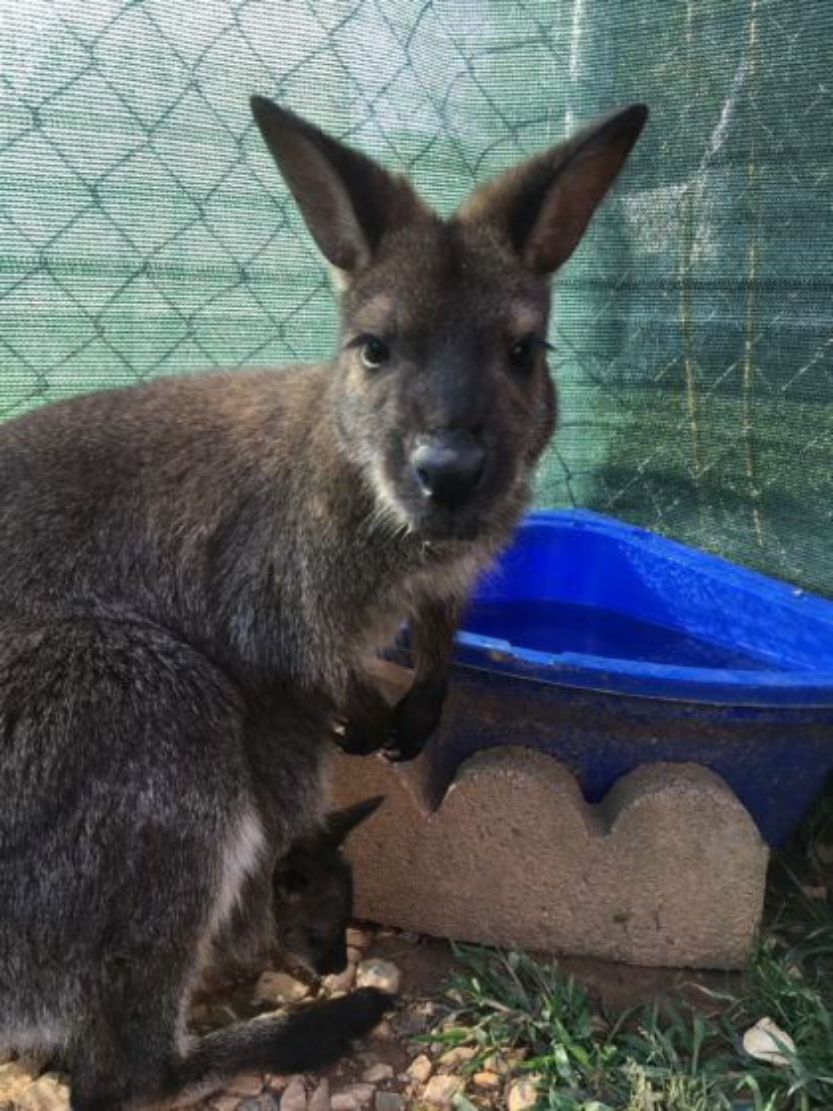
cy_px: 556
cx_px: 416
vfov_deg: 61.7
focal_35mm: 29
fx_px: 930
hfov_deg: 48.2
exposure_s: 1/120
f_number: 2.2
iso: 25
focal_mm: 4.15
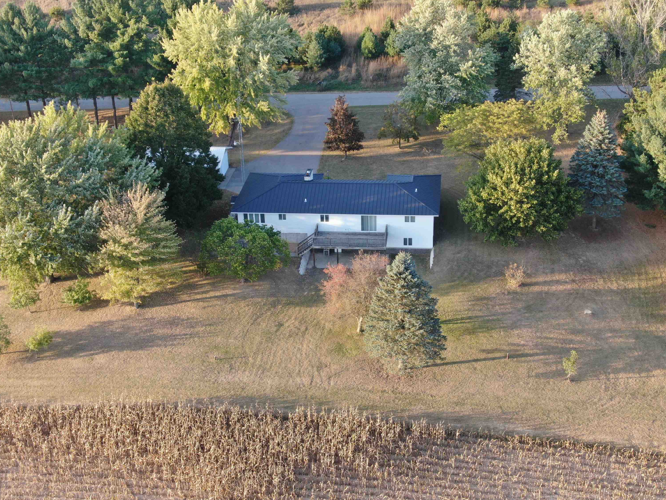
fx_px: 943
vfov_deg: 29.7
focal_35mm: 49
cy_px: 247
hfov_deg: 38.9
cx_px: 338
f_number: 3.8
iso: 100
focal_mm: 8.6
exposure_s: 1/60
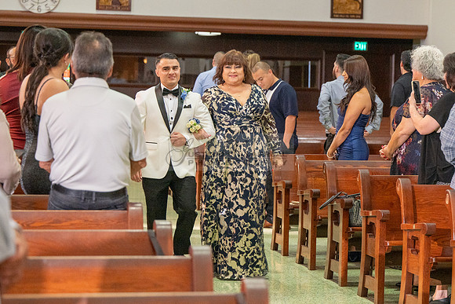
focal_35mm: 121
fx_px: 1527
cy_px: 155
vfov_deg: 11.4
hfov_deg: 16.8
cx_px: 367
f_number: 3.2
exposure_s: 1/200
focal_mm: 70
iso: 1000
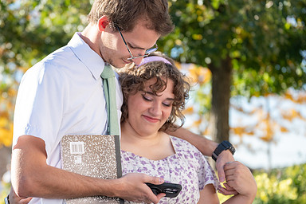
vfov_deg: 13.4
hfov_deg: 20.0
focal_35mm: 102
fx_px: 867
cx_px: 113
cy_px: 108
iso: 100
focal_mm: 63
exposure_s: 1/400
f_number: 3.2
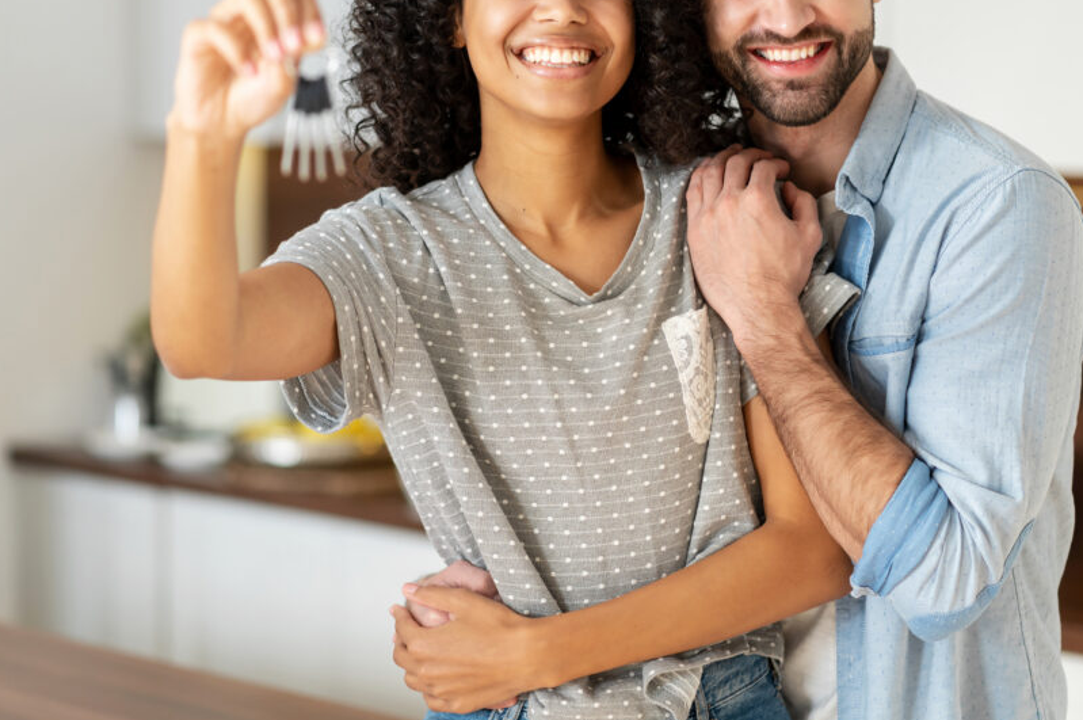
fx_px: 3276
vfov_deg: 12.5
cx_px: 558
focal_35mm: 109
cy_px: 269
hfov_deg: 18.8
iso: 320
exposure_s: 1/400
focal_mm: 85
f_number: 2.2
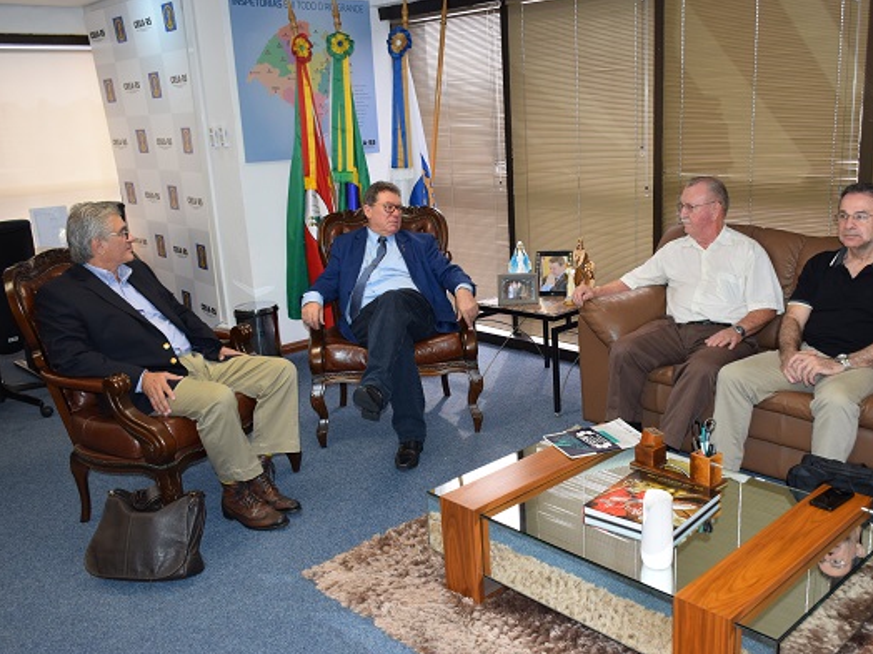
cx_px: 495
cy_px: 326
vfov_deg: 42.9
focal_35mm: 33
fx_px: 832
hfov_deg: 55.2
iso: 800
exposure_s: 1/100
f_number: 5
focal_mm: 20
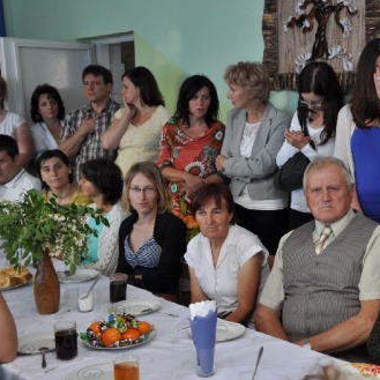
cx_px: 275
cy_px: 189
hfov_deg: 29.2
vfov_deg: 29.6
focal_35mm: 58
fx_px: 720
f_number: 5.6
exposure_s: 1/30
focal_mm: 30
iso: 200
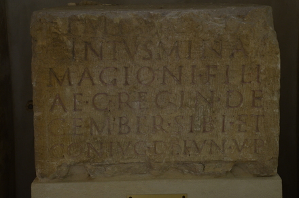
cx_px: 150
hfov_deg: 23.4
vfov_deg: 15.6
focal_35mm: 87
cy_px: 99
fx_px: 721
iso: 1000
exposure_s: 1/160
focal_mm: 58
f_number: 5
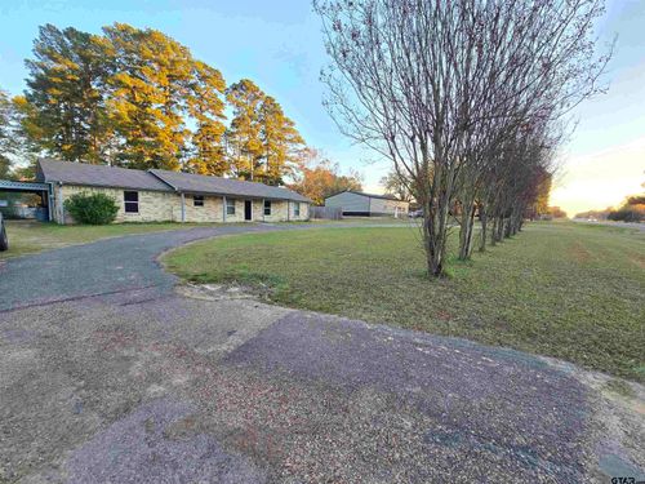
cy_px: 242
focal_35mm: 13
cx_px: 322
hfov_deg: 106.2
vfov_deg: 89.9
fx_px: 242
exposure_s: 1/120
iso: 80
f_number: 2.2
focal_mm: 2.2
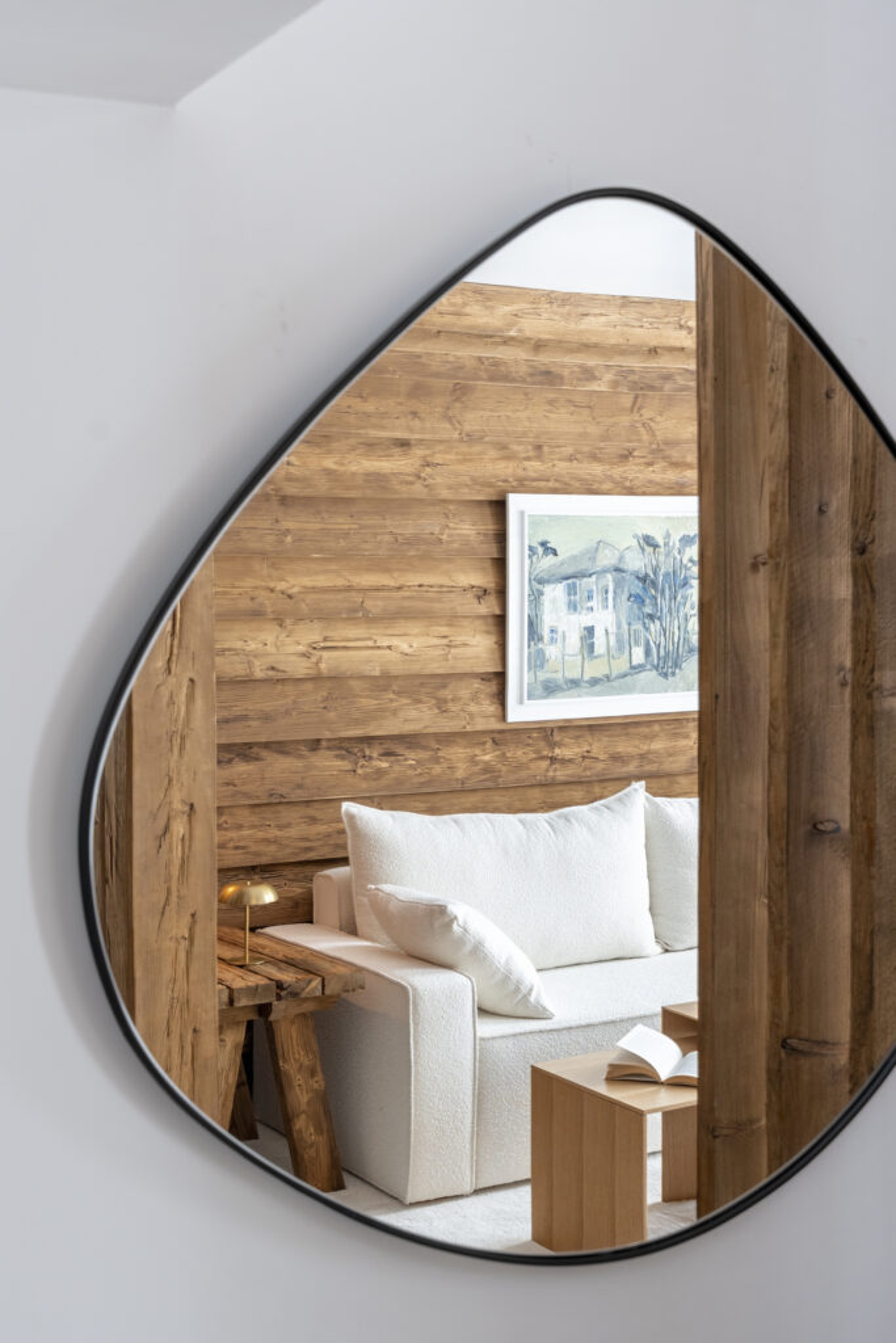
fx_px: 1903
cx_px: 448
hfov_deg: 26.5
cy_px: 672
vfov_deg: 38.9
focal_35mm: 51
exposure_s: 1/1.67
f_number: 8
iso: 200
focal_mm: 34
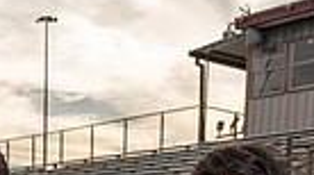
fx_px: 939
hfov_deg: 19.0
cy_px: 482
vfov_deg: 9.1
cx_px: 134
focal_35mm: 113
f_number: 8
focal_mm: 33
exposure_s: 1/200
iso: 100
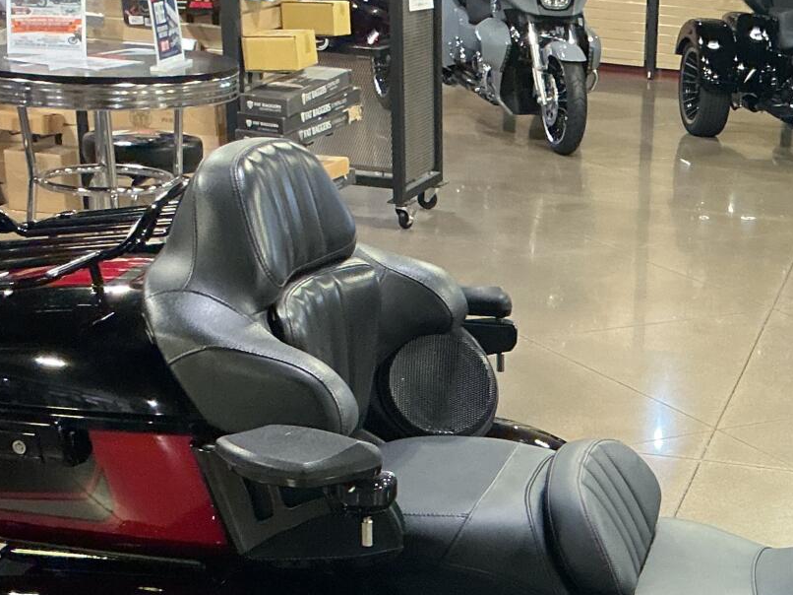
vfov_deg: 19.9
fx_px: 1649
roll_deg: -5.5
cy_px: 585
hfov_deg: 26.0
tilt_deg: -23.0
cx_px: 741
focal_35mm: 72
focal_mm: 3
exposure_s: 1/60
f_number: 1.8
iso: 200
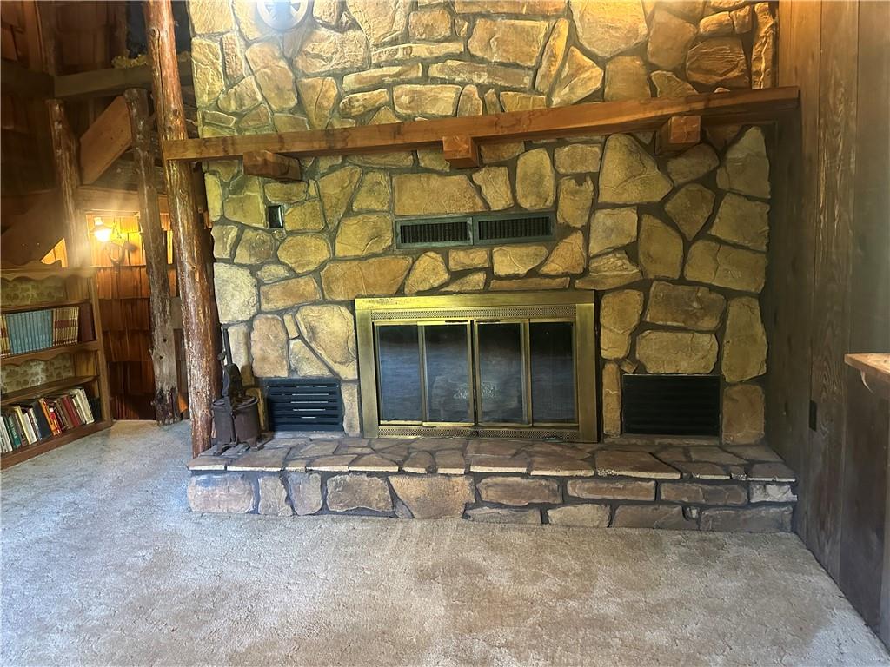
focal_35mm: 24
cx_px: 445
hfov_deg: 71.6
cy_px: 334
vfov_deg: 56.8
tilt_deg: -8.3
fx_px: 617
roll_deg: +1.9
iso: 800
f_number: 1.78
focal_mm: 6.86
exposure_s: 1/40
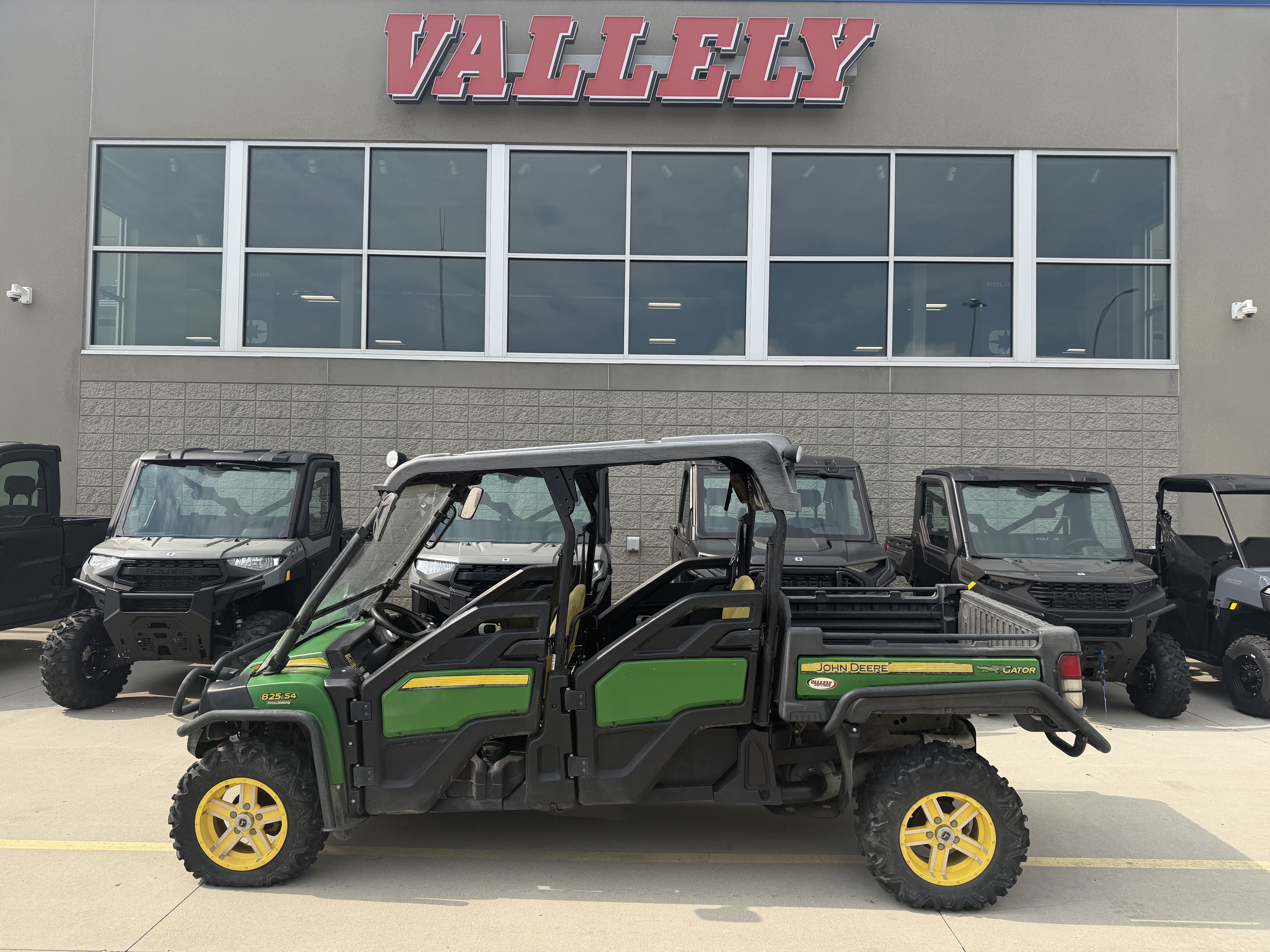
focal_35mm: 24
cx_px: 635
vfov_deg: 56.8
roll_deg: -0.9
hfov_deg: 71.6
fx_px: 881
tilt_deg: +1.2
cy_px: 476
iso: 80
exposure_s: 1/4673
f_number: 1.78
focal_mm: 6.76
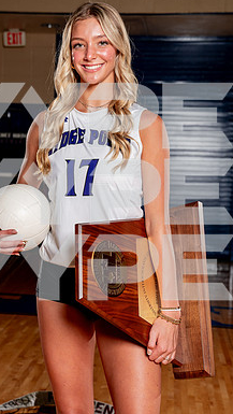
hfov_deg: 17.0
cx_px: 77
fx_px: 779
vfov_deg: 29.7
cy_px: 192
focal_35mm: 71
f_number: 5.6
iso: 200
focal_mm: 58
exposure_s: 1/250
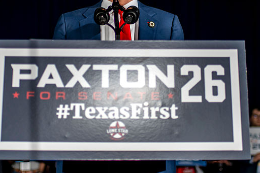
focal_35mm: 70
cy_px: 49
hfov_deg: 28.8
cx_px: 116
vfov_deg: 19.3
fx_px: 505
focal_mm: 35
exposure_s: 1/800
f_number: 1.8
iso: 500
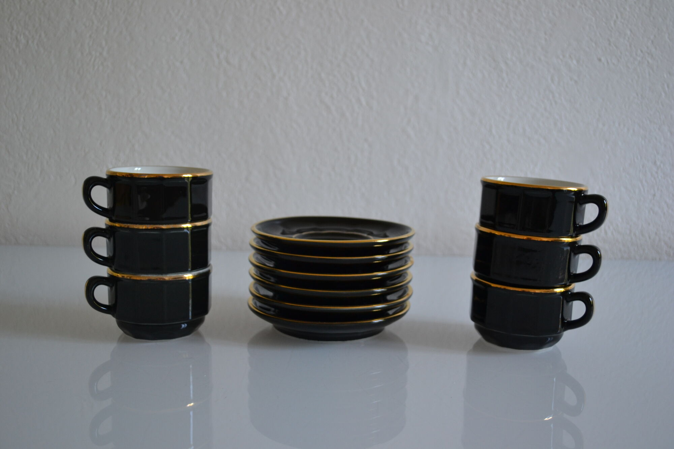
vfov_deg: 36.9
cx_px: 337
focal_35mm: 36
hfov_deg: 53.1
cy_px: 224
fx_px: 674
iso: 400
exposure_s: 1/30
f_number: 4
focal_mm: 24
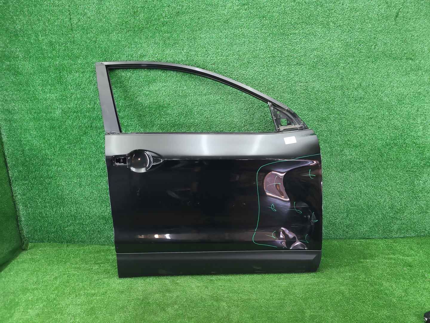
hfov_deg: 67.3
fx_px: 323
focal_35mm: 26
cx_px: 215
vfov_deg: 53.1
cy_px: 162
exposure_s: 1/50
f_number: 1.8
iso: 195
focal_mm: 5.4
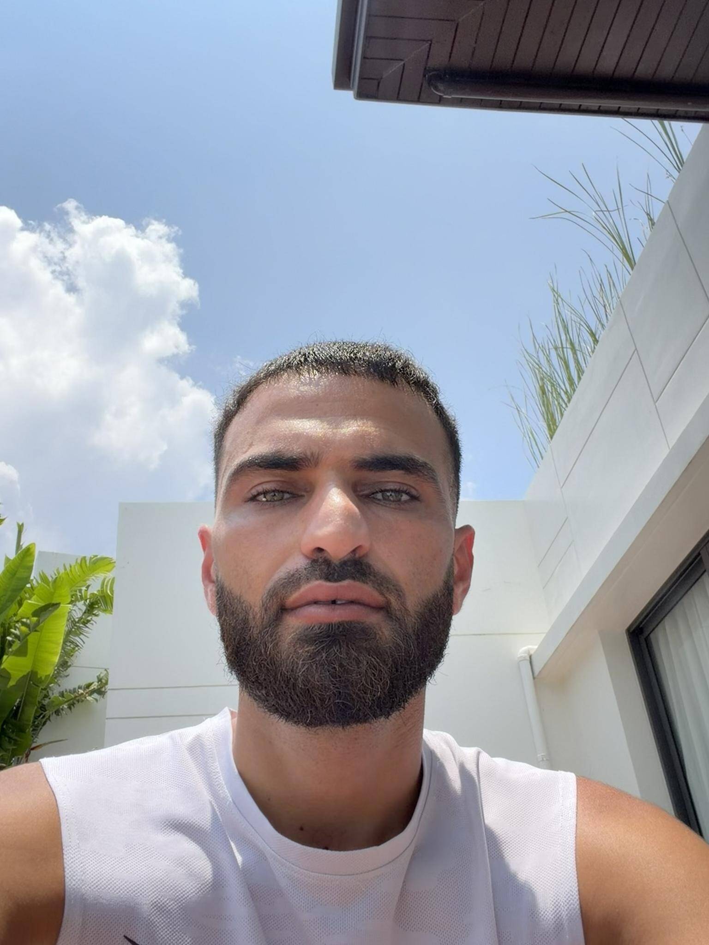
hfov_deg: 46.8
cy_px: 472
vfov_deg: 60.0
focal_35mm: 30
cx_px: 354
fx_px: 819
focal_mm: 2.71
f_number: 1.9
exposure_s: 1/1553
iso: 32
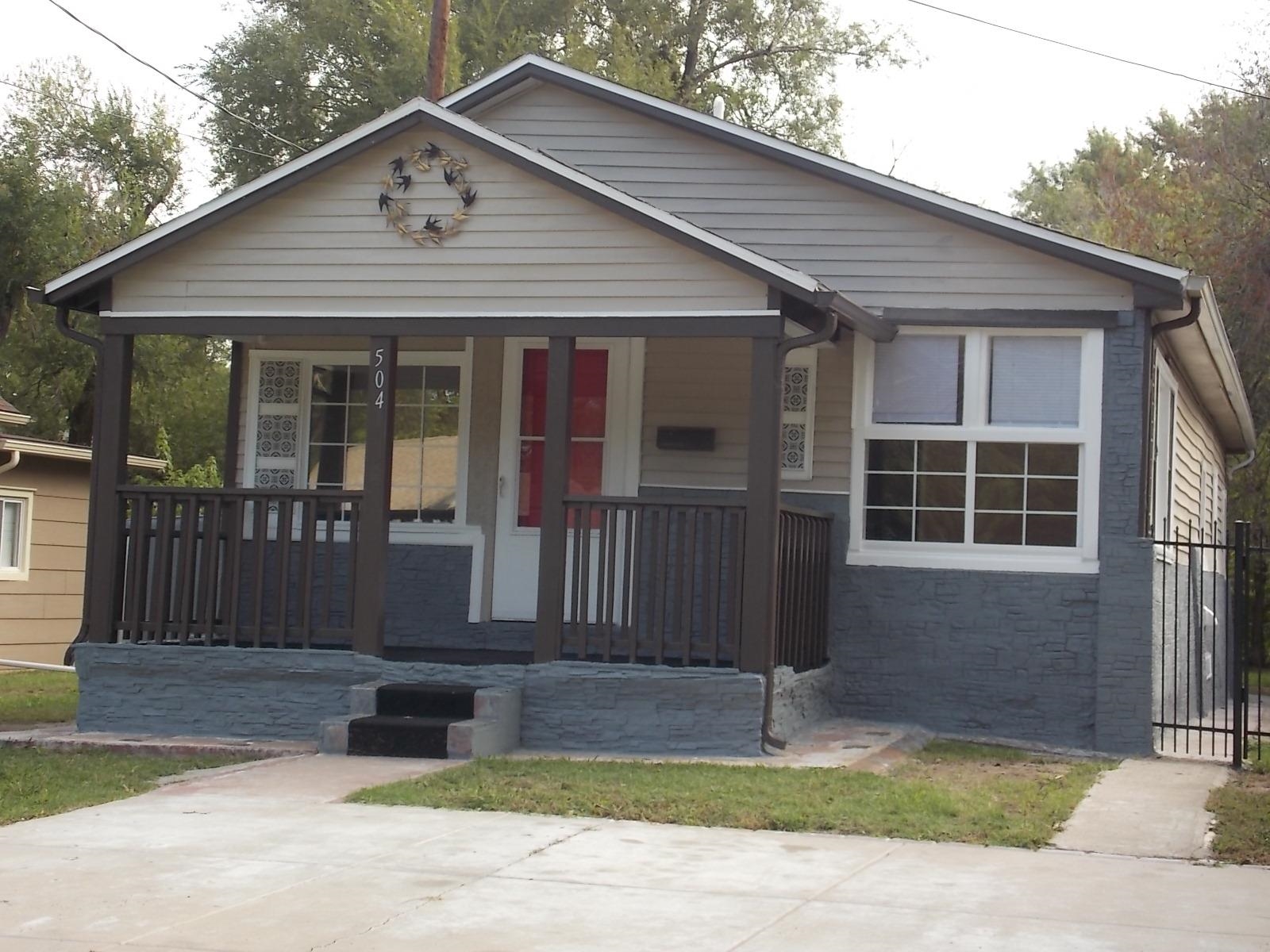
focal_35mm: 59
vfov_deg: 24.8
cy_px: 476
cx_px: 635
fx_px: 2165
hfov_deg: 32.7
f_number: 4
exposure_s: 1/160
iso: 80
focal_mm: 10.5
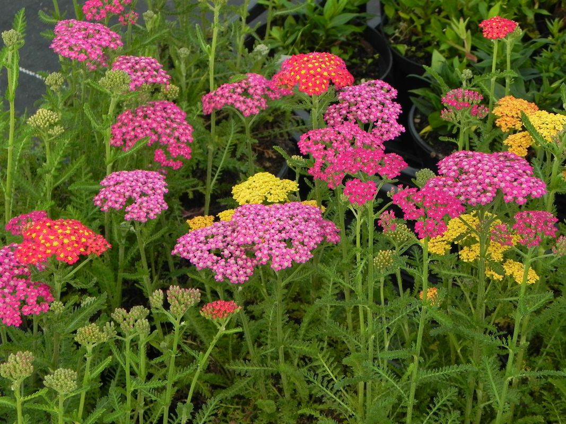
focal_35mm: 129
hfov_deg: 15.3
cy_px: 212
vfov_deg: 11.5
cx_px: 283
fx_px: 2109
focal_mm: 23
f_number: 5
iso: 160
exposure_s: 1/30
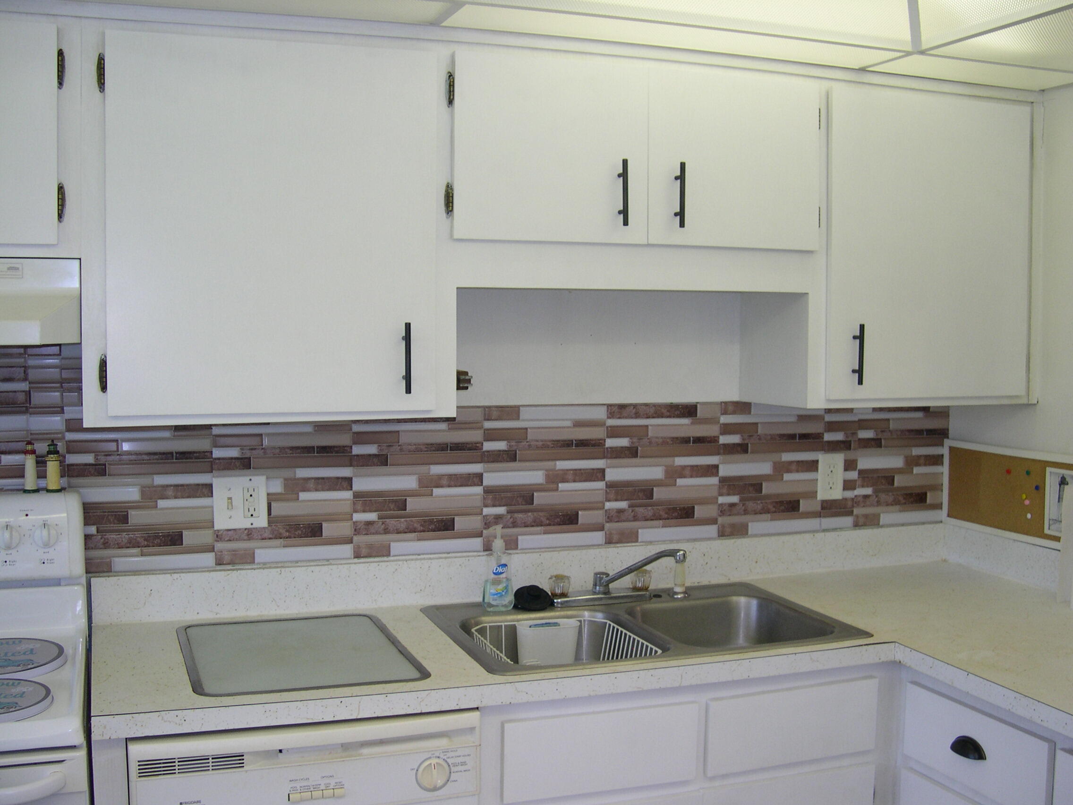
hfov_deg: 49.0
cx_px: 536
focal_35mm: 38
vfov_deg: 37.7
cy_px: 402
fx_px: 1178
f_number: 2.8
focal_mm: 8
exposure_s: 1/63.1
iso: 100
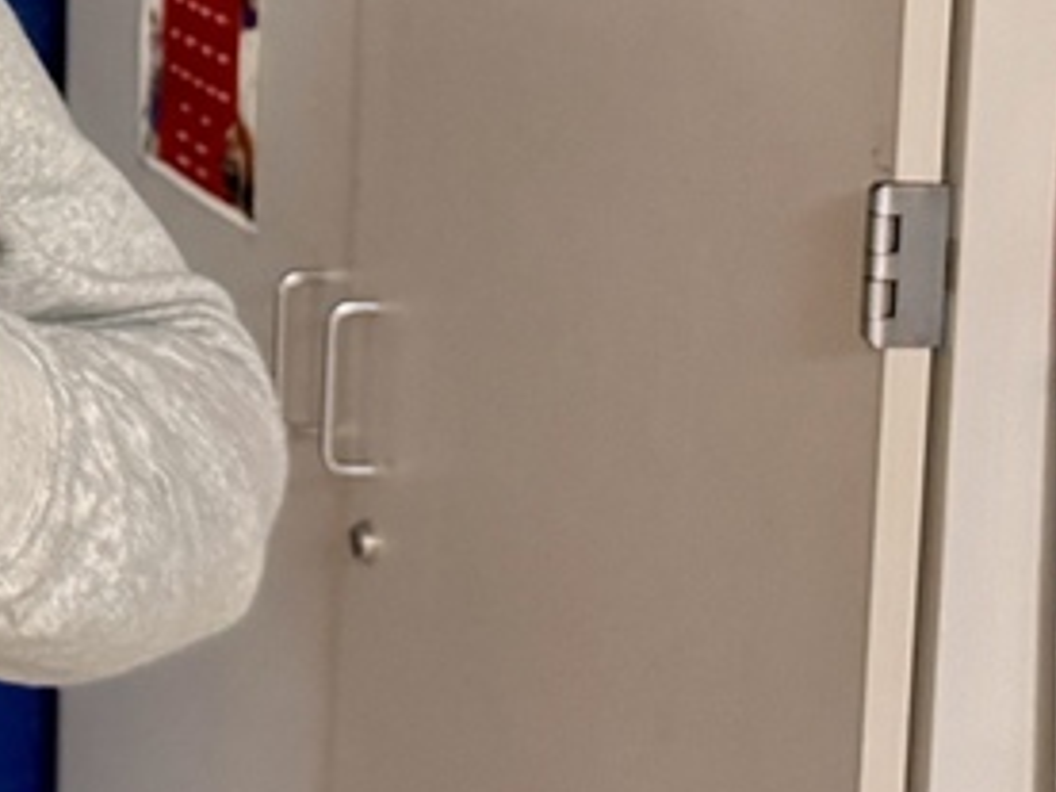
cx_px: -723
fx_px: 2715
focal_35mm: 89
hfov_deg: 18.3
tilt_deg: -6.3
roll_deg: +0.5
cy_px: -195
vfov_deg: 15.9
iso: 640
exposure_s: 1/40
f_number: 1.78
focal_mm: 6.76
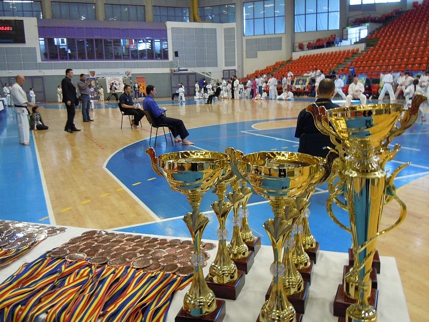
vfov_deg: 45.5
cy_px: 164
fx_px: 384
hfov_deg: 58.3
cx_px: 213
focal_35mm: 31
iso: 400
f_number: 3.5
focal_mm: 5.4
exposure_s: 1/20
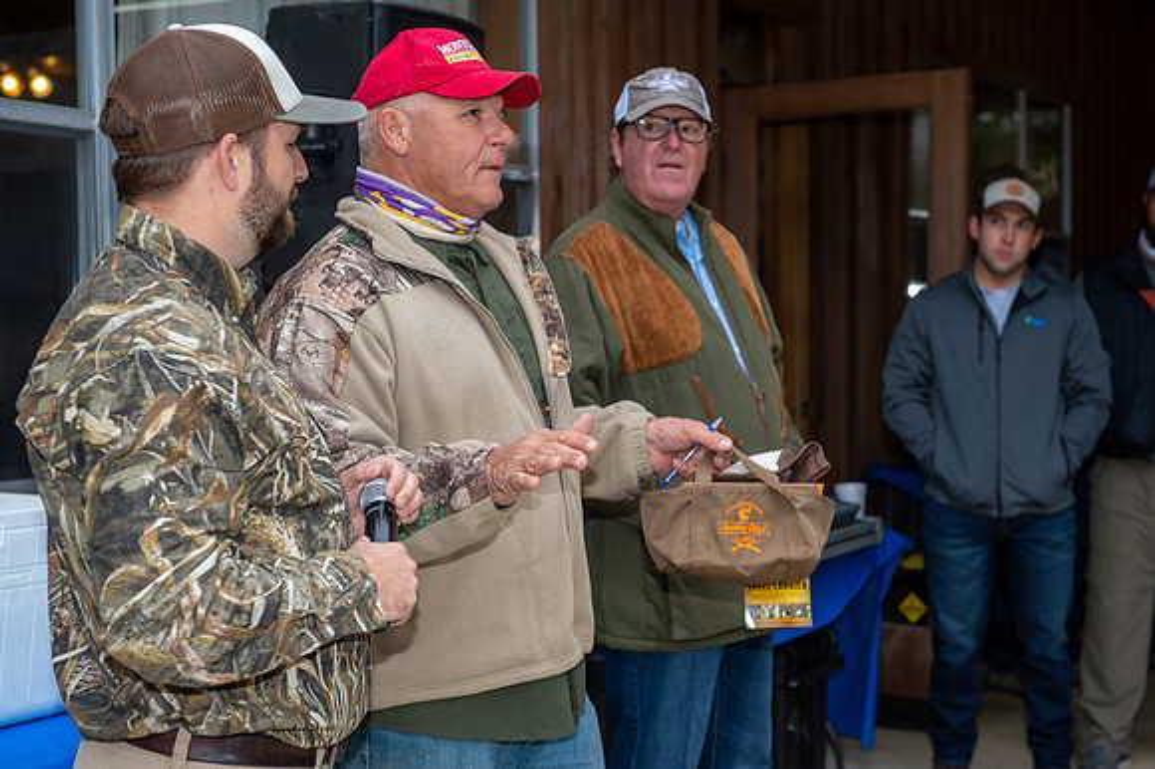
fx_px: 1988
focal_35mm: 62
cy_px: 384
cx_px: 578
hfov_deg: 32.4
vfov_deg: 21.9
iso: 400
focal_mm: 62
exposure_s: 1/80
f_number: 5.6
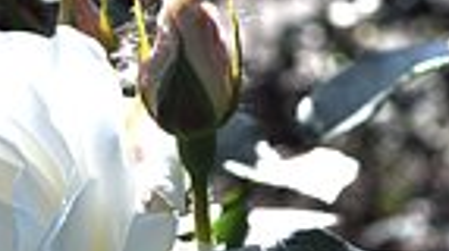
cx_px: -88
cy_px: 311
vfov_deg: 4.3
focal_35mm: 281
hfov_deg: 7.6
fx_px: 3341
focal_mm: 50
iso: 200
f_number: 13
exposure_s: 1/640
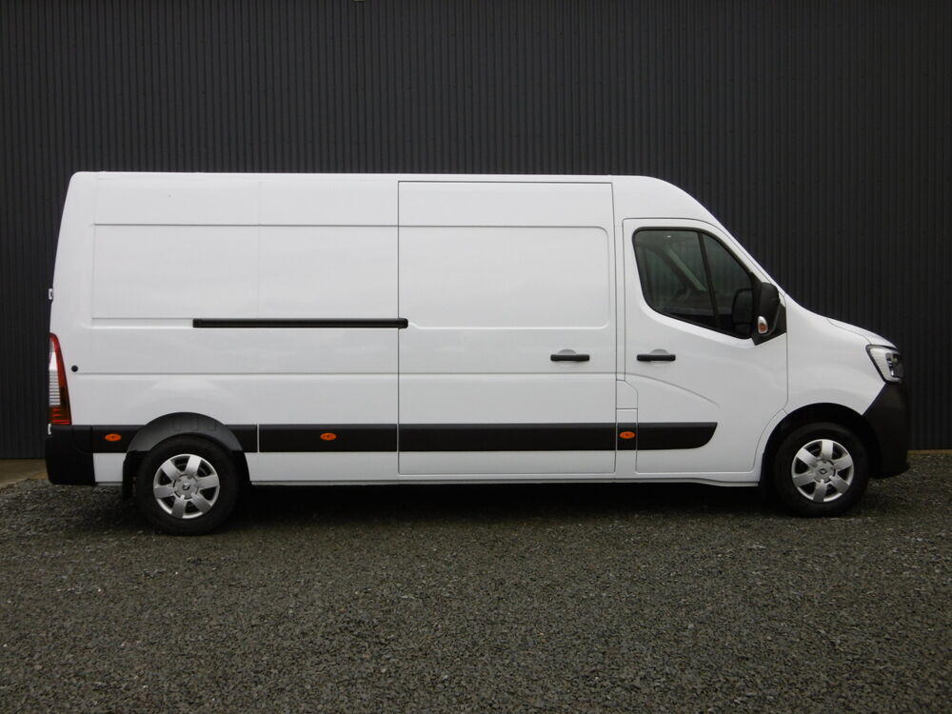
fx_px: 1045
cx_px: 476
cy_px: 357
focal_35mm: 38
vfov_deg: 37.7
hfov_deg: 49.0
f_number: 3.7
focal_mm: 6.8
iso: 100
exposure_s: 1/60
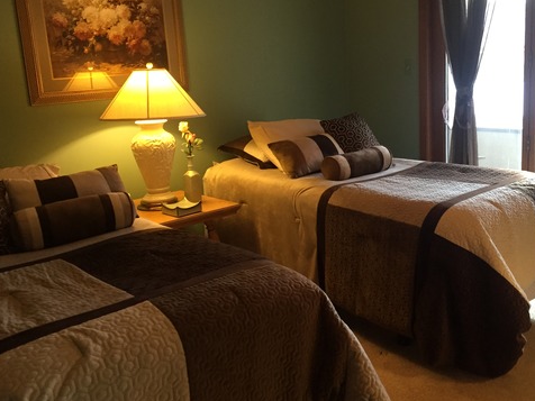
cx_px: 315
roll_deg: +1.7
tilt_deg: -10.5
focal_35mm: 39
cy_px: 171
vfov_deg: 36.7
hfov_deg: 47.6
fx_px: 603
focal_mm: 4.15
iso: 160
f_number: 2.2
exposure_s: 1/30
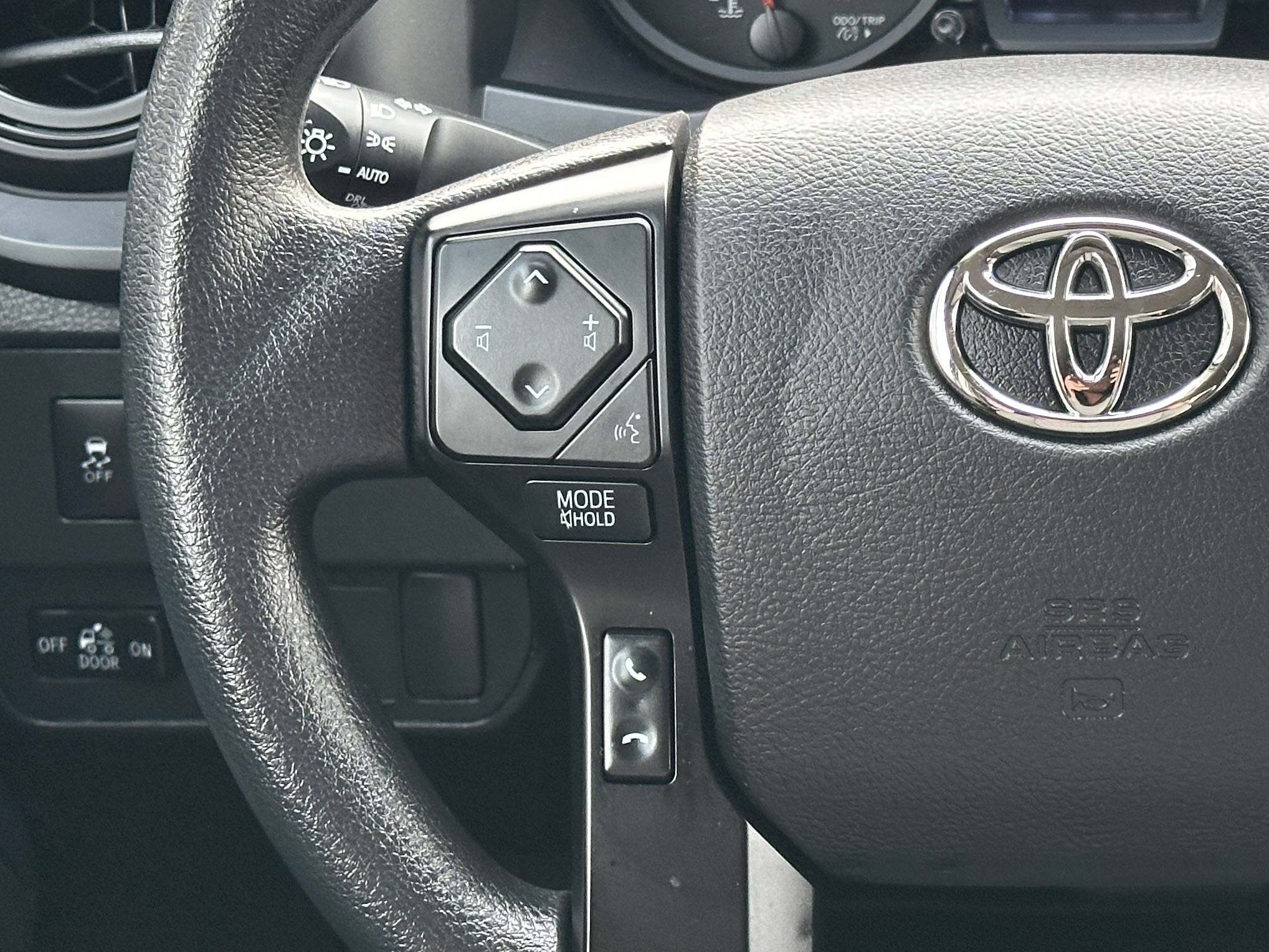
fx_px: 3483
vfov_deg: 15.5
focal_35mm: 95
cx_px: 1067
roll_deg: +3.3
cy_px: 316
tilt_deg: -24.2
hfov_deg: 20.4
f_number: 1.78
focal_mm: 6.86
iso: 250
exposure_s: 1/40
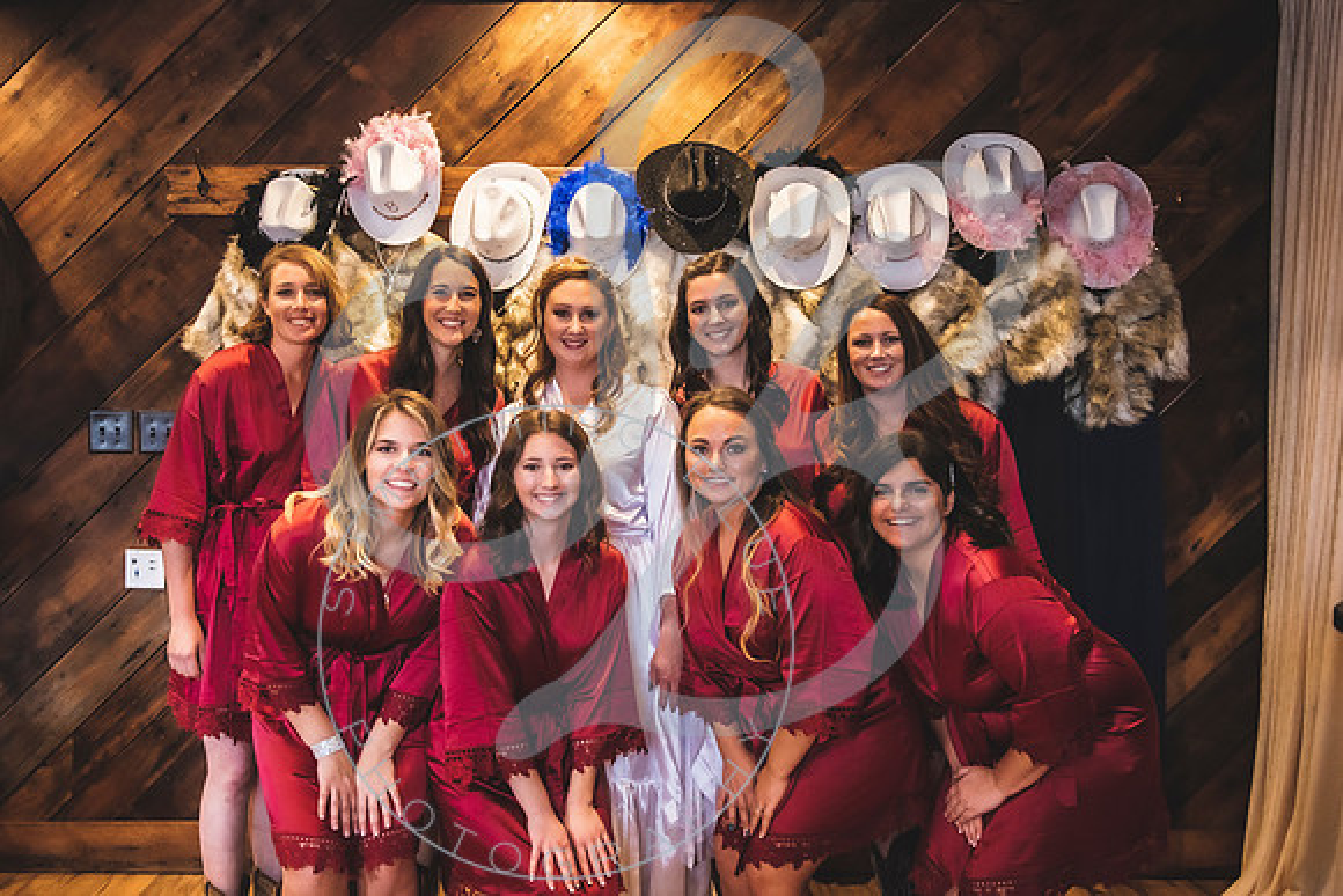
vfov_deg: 34.9
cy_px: 448
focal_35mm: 38
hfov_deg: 50.4
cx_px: 615
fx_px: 1424
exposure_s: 1/125
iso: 1600
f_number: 2.8
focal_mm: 32
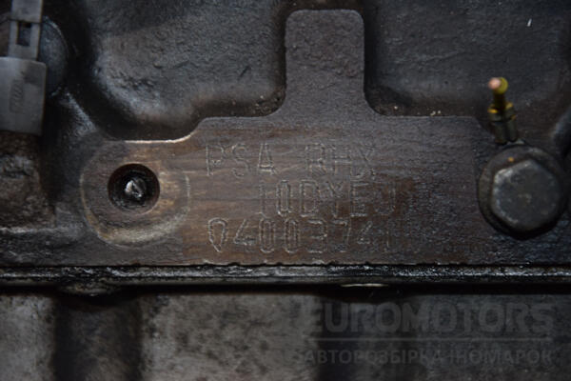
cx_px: 286
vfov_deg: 8.7
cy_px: 190
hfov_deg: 13.0
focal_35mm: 158
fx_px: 2498
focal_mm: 105
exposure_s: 1/60
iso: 800
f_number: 5.6
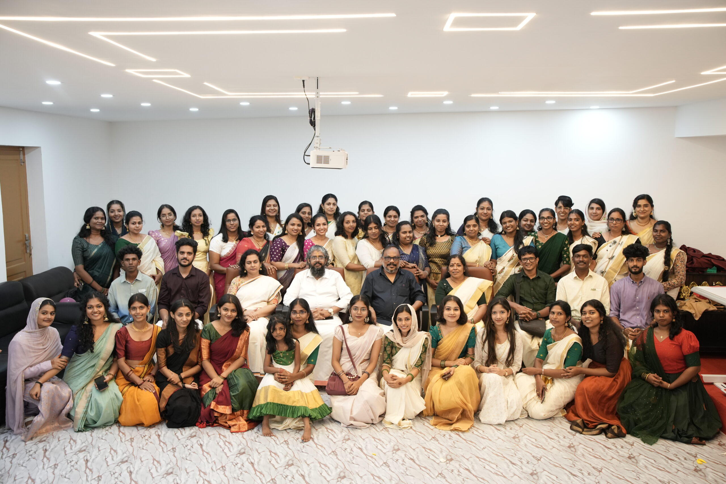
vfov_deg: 37.9
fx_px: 706
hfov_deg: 54.4
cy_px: 242
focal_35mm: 35
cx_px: 363
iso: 2000
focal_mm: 35
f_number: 4.5
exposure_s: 1/100
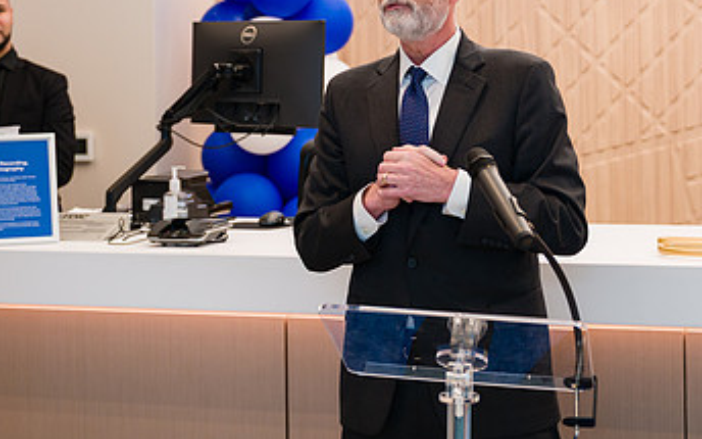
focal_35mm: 83
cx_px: 416
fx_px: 1588
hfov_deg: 24.9
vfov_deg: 15.6
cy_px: 73
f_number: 3.2
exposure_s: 1/200
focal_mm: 46
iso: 400
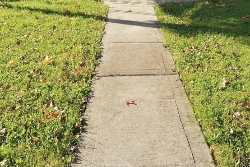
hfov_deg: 42.6
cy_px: -58
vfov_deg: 24.9
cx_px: 144
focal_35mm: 46
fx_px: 320
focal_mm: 17
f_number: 8
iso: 200
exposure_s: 1/100
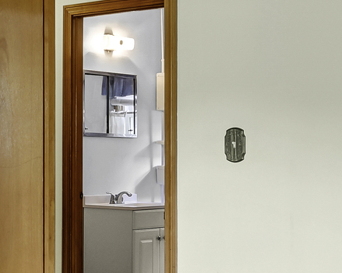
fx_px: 931
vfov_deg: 16.7
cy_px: 138
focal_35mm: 92
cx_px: 38
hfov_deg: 20.4
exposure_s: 1/160
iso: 250
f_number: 8
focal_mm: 14
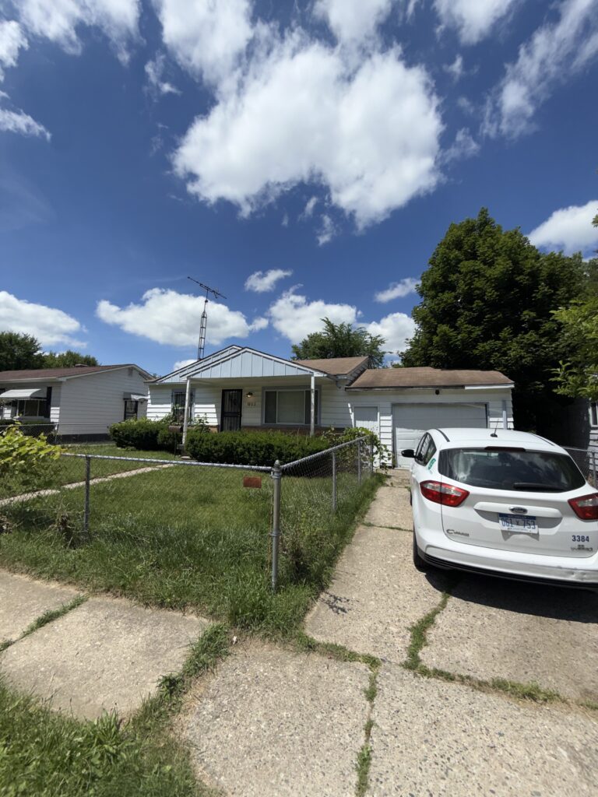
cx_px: 299
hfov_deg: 85.7
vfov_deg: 102.1
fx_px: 322
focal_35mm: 14
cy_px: 398
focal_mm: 2.22
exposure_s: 1/2092
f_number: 2.2
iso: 16
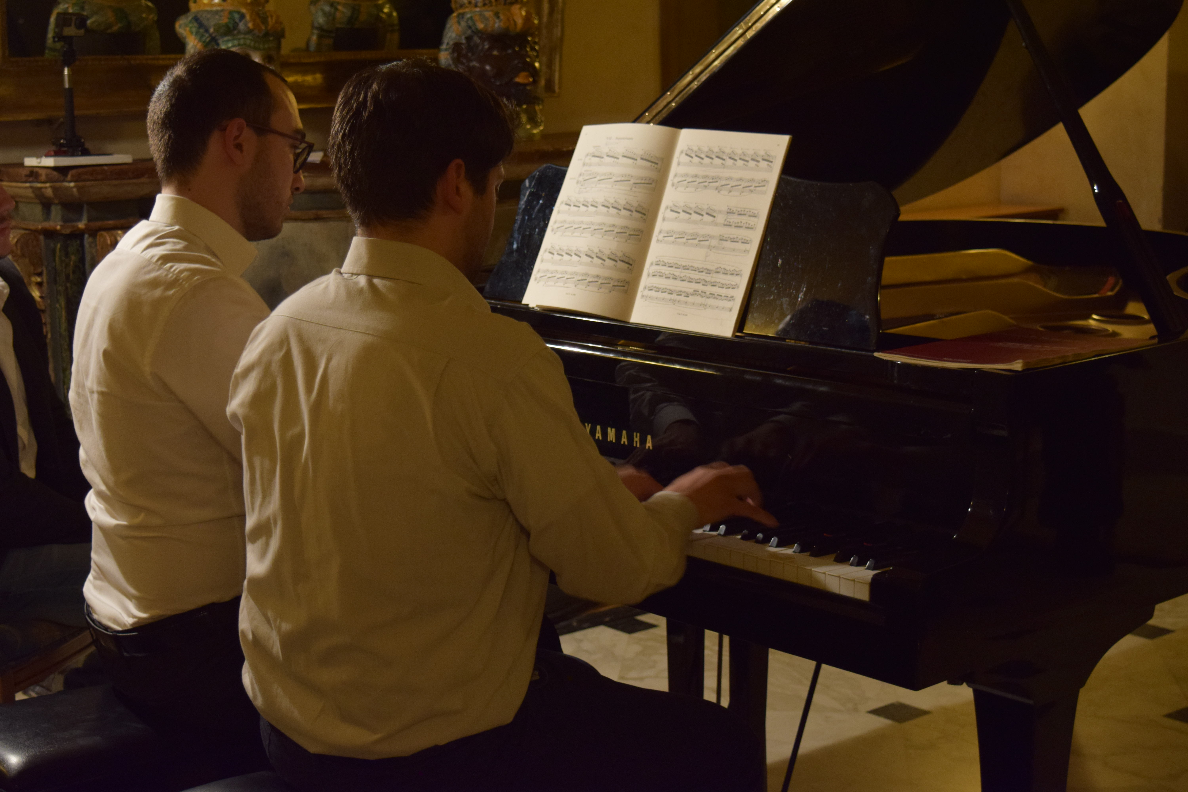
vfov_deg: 22.6
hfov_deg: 33.4
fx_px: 1980
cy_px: 396
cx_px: 594
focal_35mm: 60
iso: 1000
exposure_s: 1/30
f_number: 5
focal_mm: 40
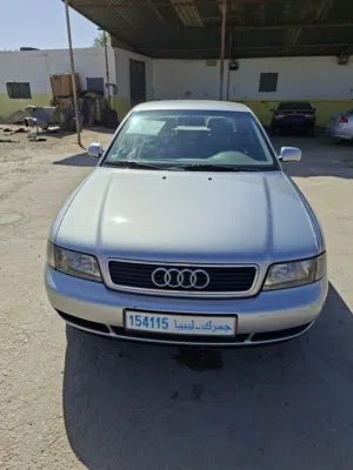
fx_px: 313
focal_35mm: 23
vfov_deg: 73.9
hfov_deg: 58.9
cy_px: 235
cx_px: 176
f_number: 1.8
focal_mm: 5.54
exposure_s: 1/4762
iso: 40
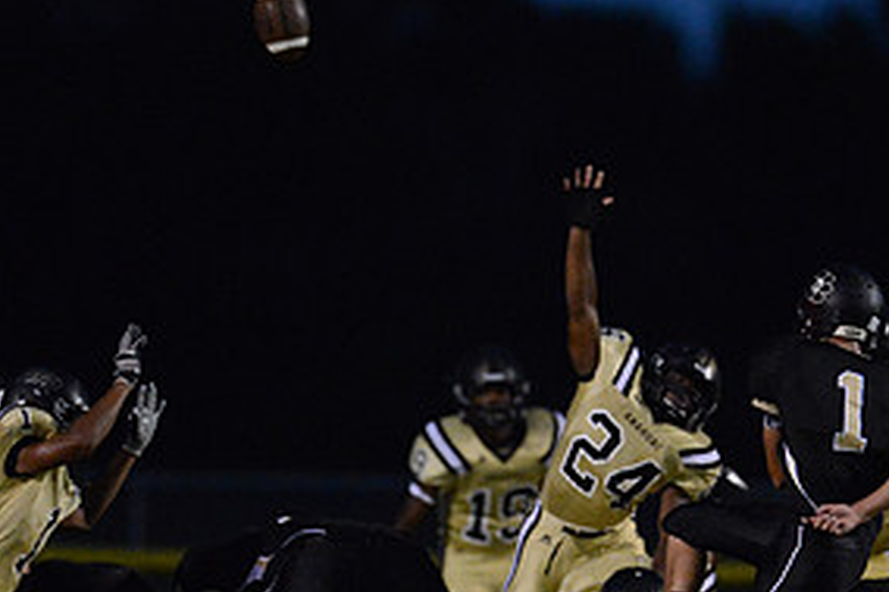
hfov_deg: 2.5
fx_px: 20188
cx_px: 548
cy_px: 352
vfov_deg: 1.7
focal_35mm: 818
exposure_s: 1/800
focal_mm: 400
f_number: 2.8
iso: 12800
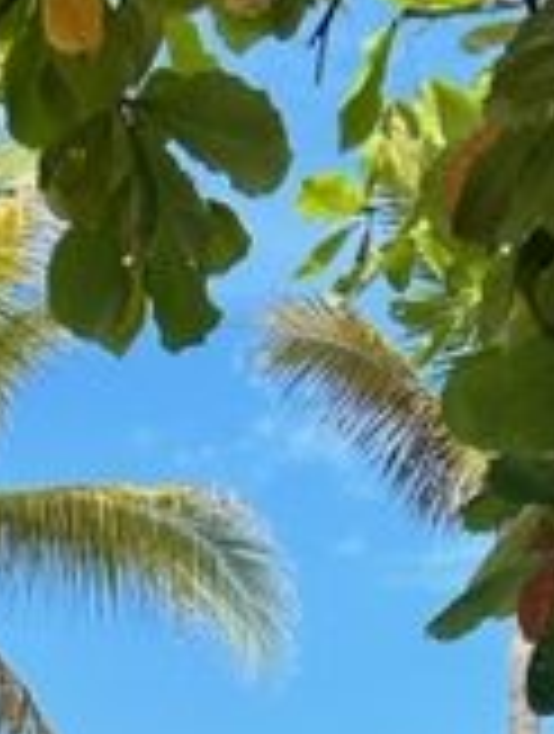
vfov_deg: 17.3
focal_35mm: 94
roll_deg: -0.2
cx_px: 158
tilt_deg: -4.8
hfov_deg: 15.7
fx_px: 1998
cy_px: 1292
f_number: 1.78
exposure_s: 1/3861
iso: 80
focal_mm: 6.86
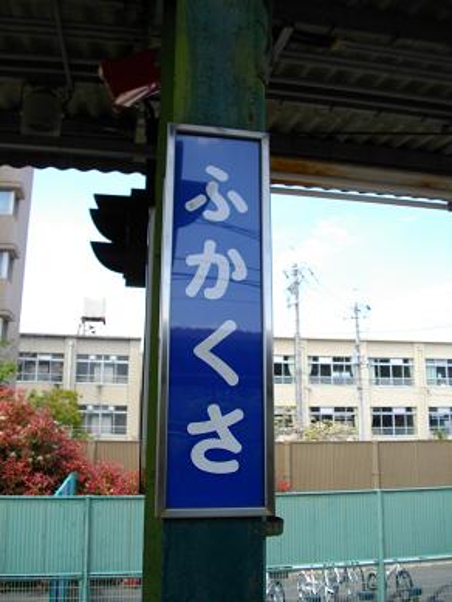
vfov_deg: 56.8
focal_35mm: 32
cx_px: 226
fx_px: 557
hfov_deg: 44.2
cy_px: 301
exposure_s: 1/500
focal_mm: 5.7
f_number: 2.9
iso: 100
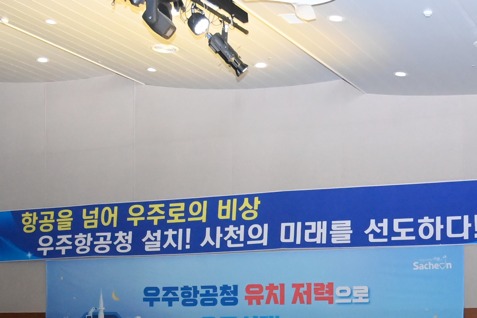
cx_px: 311
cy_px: 392
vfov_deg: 20.1
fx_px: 835
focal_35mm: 63
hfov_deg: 31.7
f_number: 7.1
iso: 8000
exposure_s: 1/200
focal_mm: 24
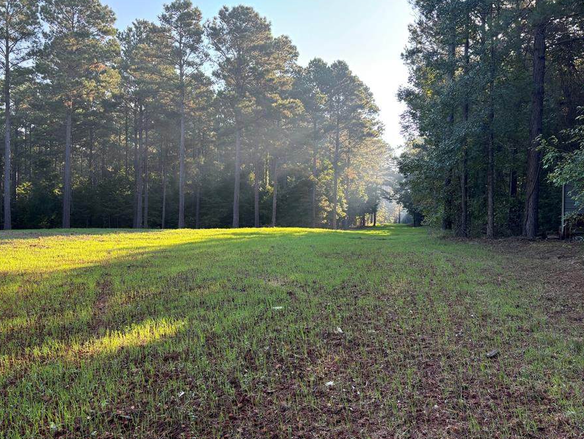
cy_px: 213
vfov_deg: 46.8
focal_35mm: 30
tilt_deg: -0.4
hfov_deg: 59.8
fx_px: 506
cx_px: 255
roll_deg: -0.4
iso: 50
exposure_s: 1/286
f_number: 1.6
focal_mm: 5.96
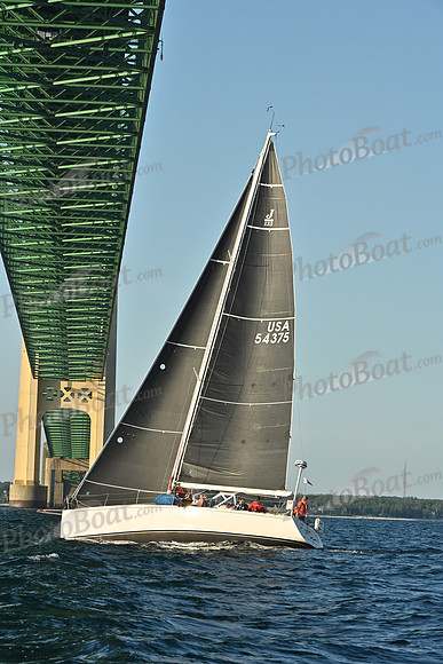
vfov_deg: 14.7
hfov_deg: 9.8
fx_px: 2582
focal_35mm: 140
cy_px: 332
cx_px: 222
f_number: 14
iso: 800
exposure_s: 1/1000
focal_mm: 140
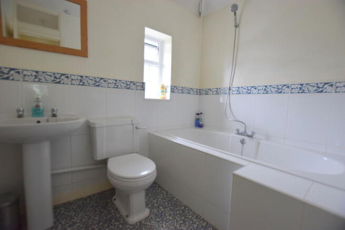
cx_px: 172
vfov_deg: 77.4
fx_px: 144
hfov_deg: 100.4
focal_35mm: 15
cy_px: 115
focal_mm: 10
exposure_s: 1/60
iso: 640
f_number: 4
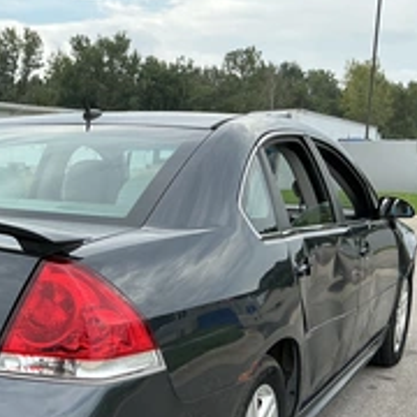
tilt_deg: -10.0
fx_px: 750
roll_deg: -1.8
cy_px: 315
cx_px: 44
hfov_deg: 29.8
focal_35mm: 55
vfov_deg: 30.5
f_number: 1.8
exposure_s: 1/804
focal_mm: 3
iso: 25
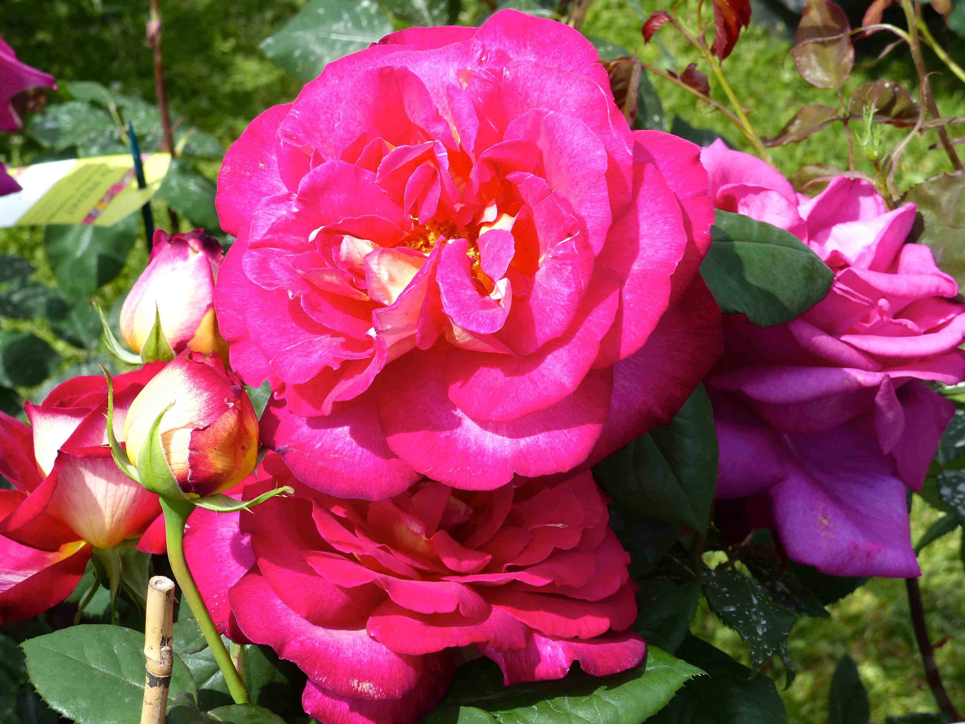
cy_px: 362
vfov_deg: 17.2
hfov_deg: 22.8
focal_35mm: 86
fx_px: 2397
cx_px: 482
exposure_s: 1/800
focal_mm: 14.5
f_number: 4
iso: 100
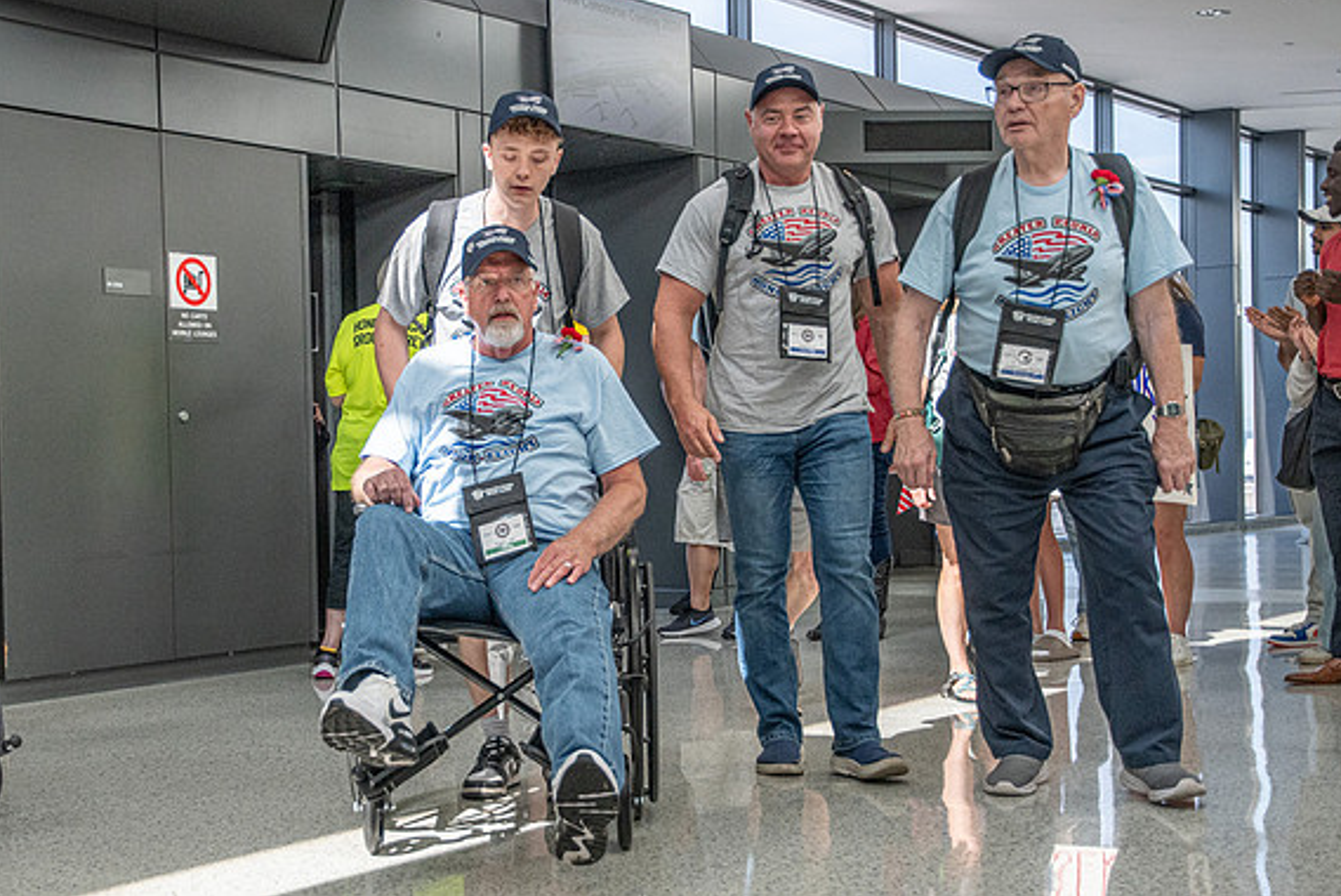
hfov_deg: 34.9
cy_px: 472
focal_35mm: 57
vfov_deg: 23.8
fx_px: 2124
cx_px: 510
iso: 800
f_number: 3.2
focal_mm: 30
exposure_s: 1/2000
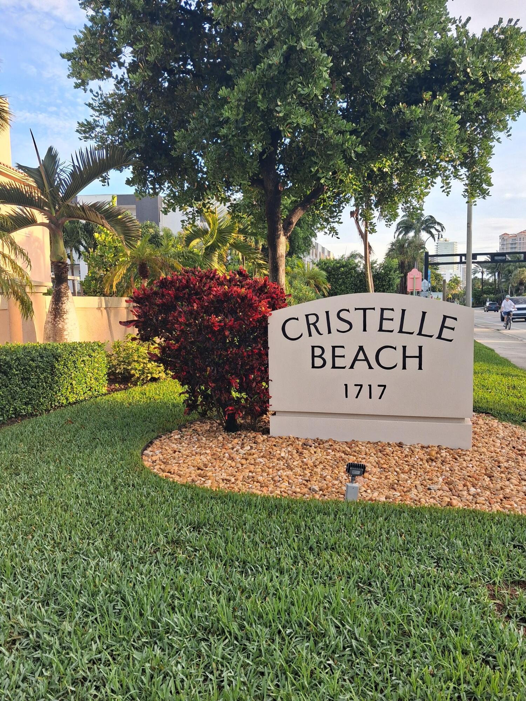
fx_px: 547
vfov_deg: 65.3
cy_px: 350
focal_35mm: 27
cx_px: 263
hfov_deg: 51.4
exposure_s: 1/124
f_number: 1.8
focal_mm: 4
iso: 25
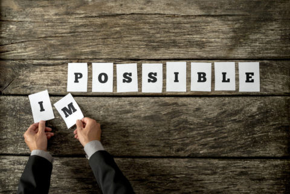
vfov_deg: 37.9
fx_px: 282
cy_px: 97
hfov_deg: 54.4
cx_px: 145
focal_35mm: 35
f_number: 10
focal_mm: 35
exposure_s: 1/160
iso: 100
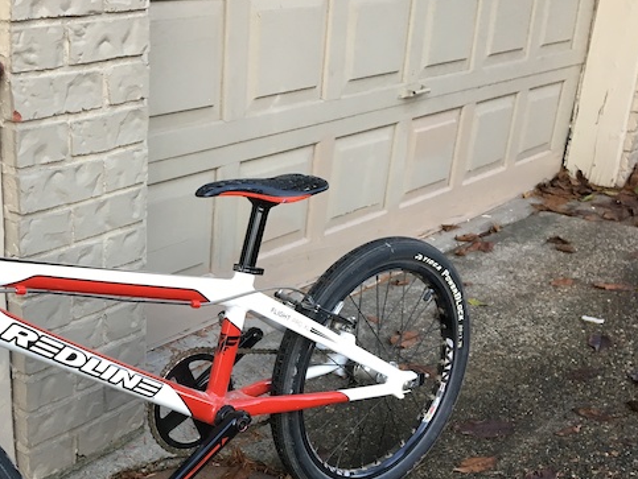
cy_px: 326
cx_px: 114
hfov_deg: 38.0
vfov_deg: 30.0
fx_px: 885
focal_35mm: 48
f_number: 2.2
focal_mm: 4.15
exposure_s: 1/30
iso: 32
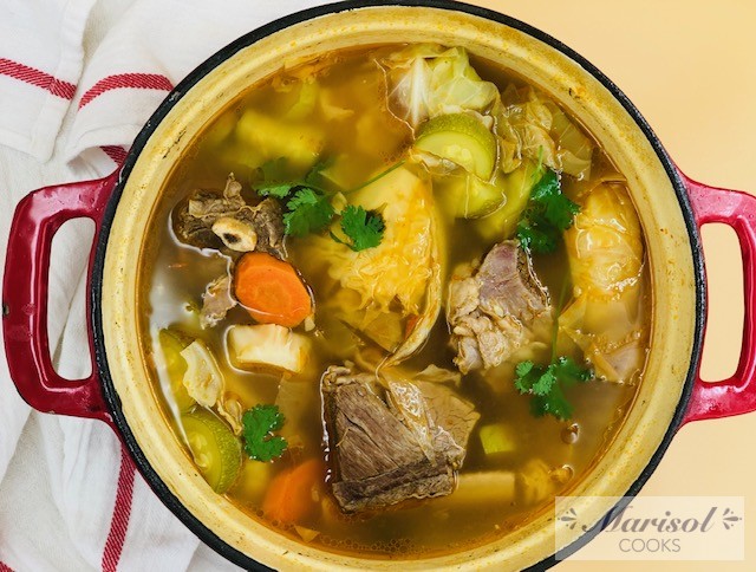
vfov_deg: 25.8
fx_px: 1249
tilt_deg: -88.8
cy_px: 286
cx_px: 378
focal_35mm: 57
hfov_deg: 33.7
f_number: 2.8
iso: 20
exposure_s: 1/60
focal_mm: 6.6
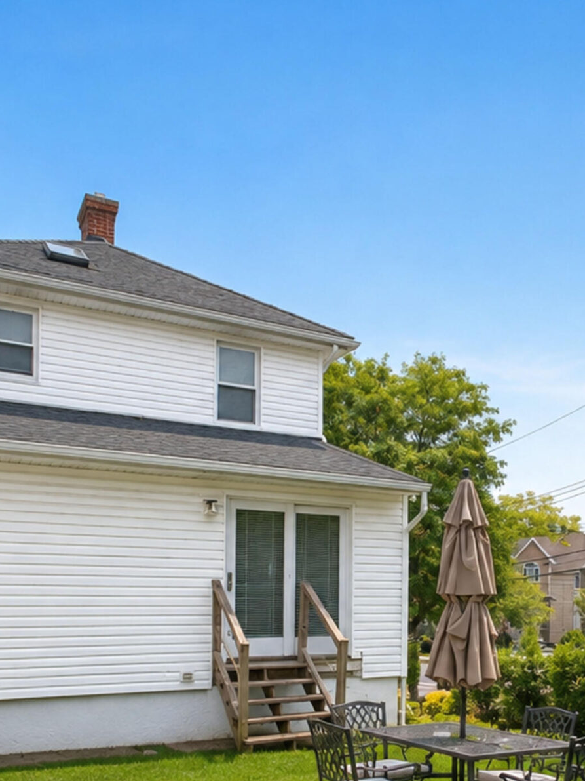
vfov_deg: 56.4
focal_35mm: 31
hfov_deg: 44.1
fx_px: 699
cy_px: 554
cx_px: 428
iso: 400
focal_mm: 10
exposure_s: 1/250
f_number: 10
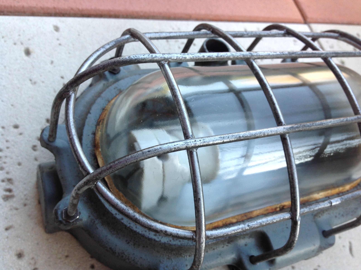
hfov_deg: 52.7
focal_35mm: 35
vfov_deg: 40.6
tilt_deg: -56.3
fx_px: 364
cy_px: 135
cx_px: 180
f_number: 2.4
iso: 64
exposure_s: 1/60
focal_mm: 4.28
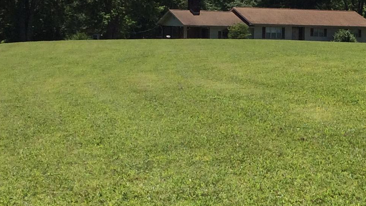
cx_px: 358
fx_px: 932
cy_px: 85
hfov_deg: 21.5
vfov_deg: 12.6
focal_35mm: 96
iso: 32
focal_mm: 3.3
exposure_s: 1/1845
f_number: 2.4
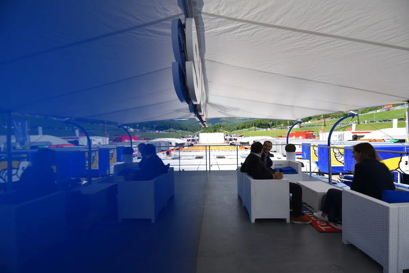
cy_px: 136
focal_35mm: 15
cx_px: 204
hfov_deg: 100.4
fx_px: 170
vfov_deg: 77.4
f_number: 4.5
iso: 64
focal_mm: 15
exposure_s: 1/400
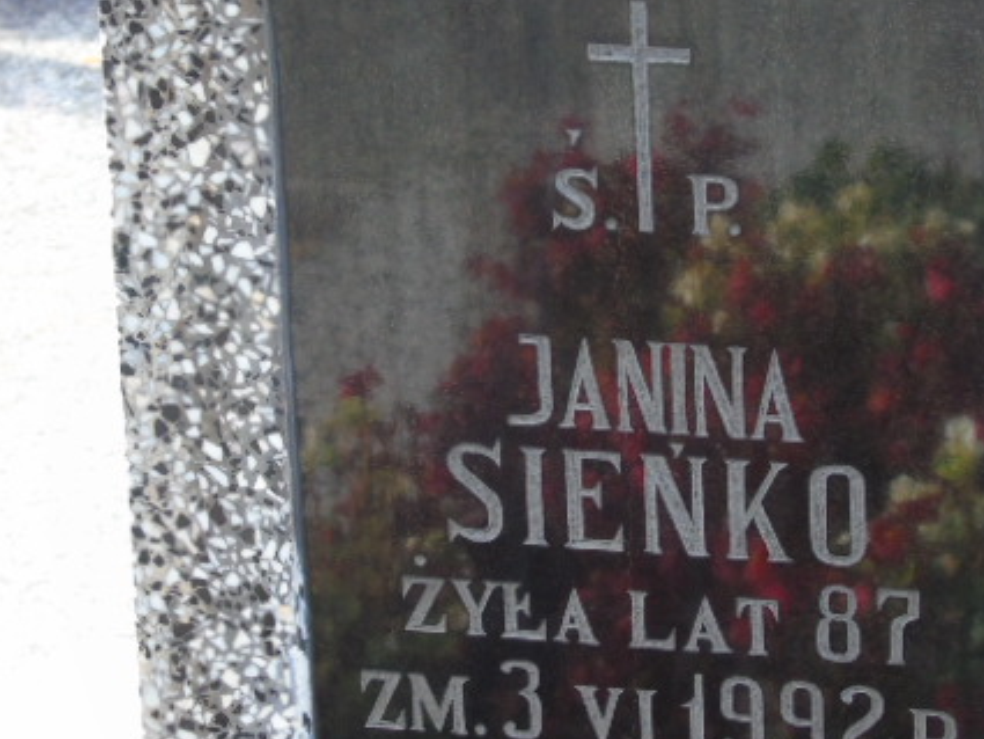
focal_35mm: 214
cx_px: 704
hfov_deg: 9.2
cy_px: 475
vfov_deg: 6.9
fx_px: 6085
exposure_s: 1/125
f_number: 4.7
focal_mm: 25
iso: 320
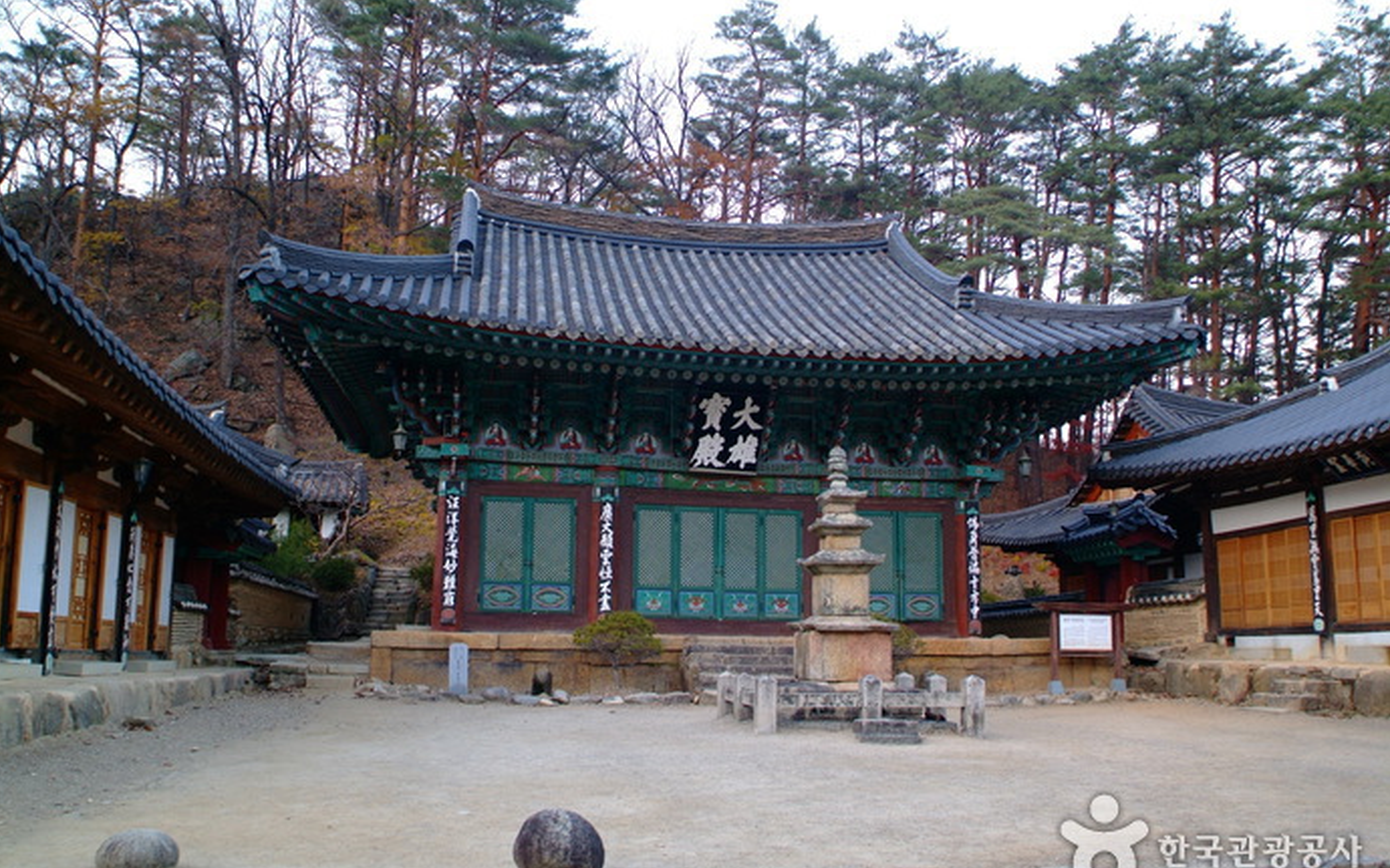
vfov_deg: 40.6
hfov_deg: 61.2
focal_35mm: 31
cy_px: 453
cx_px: 688
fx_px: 1174
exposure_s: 1/60
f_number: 4
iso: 400
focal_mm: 20
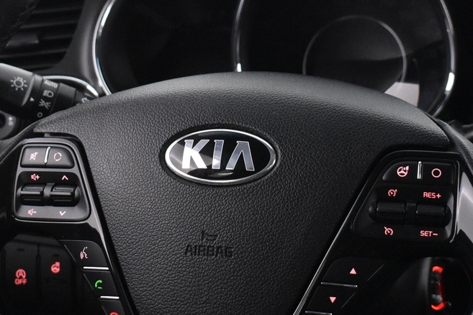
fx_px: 1458
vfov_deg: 12.3
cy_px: 146
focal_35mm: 111
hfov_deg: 18.4
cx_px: 210
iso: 3200
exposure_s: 1/30
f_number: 4.2
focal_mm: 30
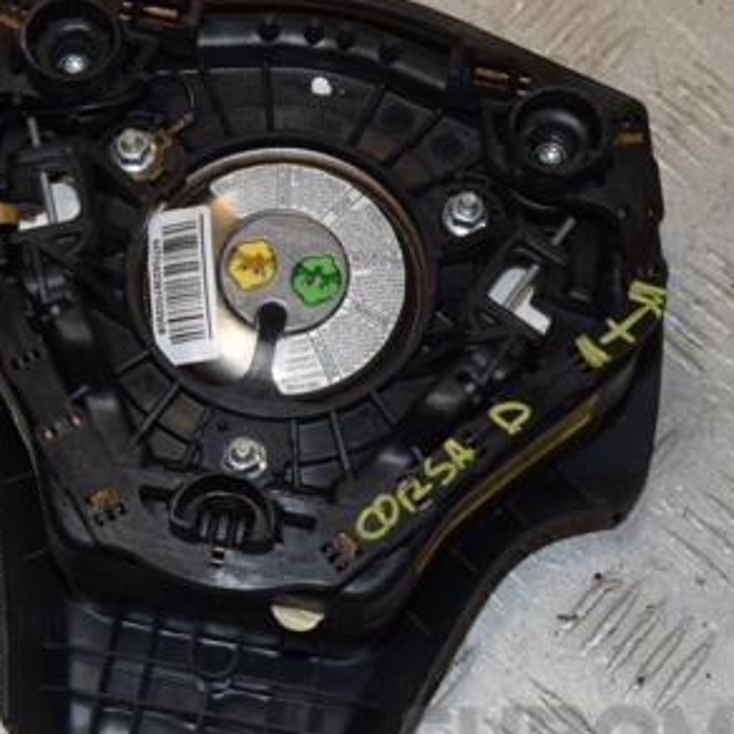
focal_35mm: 89
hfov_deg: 19.5
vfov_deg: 19.5
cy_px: 410
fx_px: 2135
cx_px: 354
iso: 800
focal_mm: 34
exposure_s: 1/200
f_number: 11
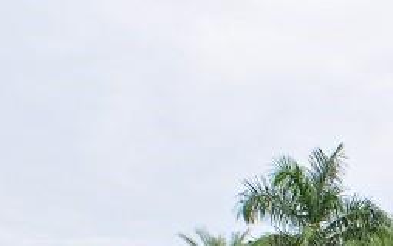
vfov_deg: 13.2
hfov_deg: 20.0
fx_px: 1029
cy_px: 310
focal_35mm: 96
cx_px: 494
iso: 200
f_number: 7.1
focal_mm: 20
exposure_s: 1/200
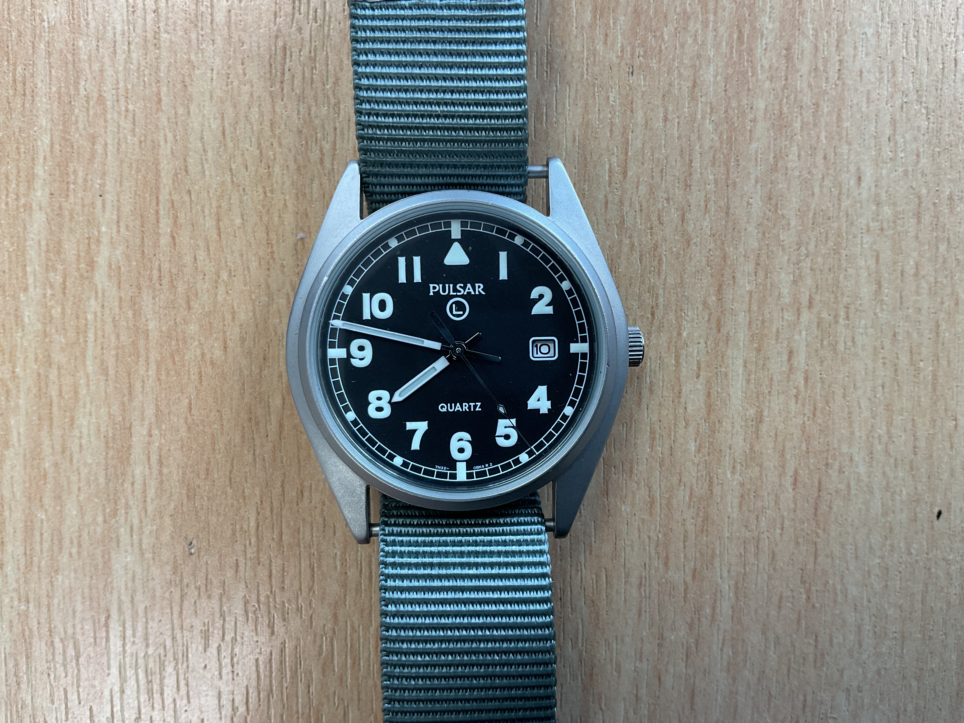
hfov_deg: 61.7
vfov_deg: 48.2
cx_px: 482
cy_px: 362
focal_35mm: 29
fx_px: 808
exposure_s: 1/120
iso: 40
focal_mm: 3
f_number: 1.8
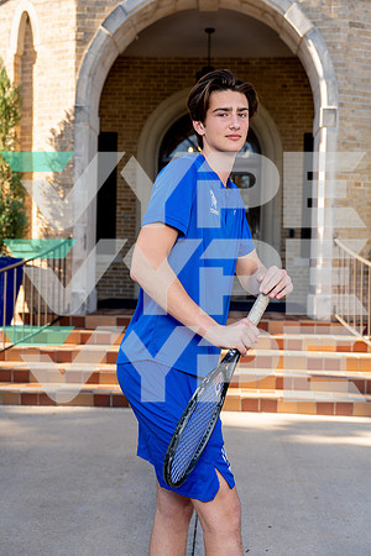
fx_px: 757
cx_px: 186
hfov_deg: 27.5
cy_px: 278
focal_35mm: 49
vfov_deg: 40.3
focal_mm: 49
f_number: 4
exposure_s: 1/250
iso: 100
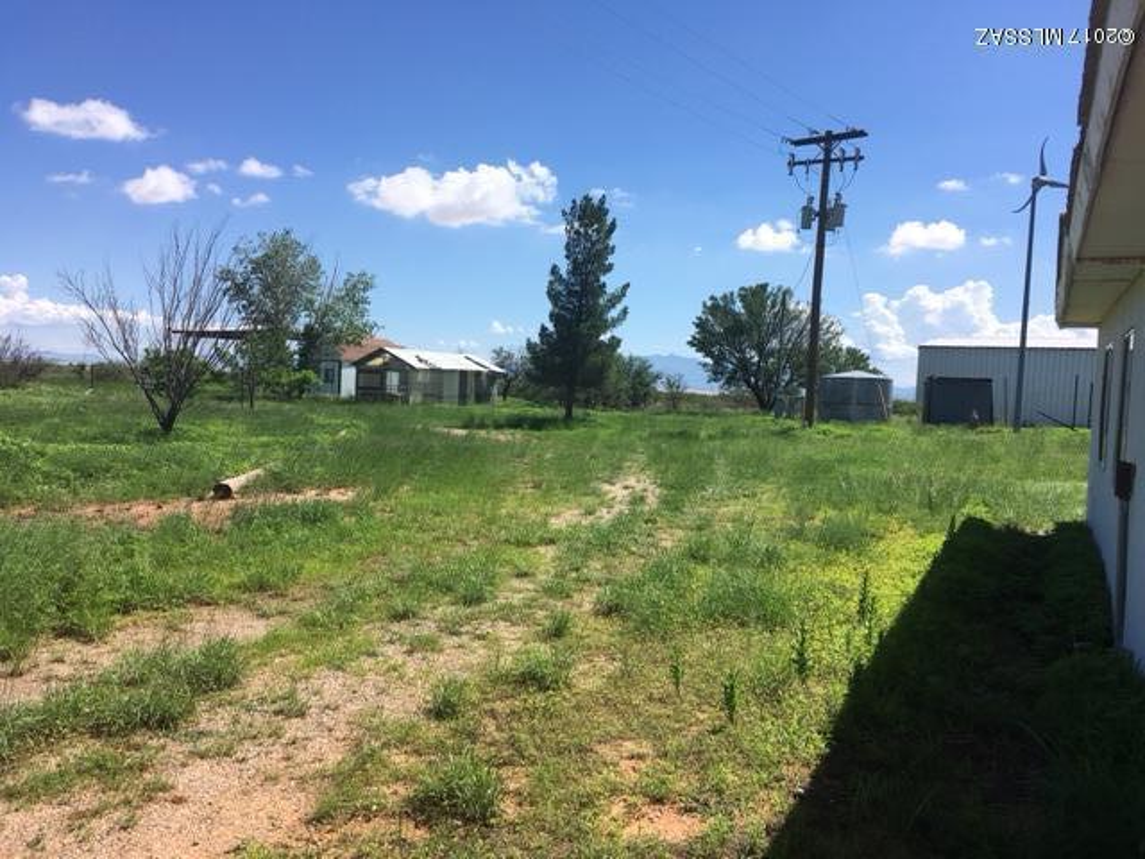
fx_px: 959
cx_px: 572
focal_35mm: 29
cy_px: 430
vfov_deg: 48.2
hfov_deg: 61.7
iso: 25
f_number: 2.2
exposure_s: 1/1832
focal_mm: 4.15
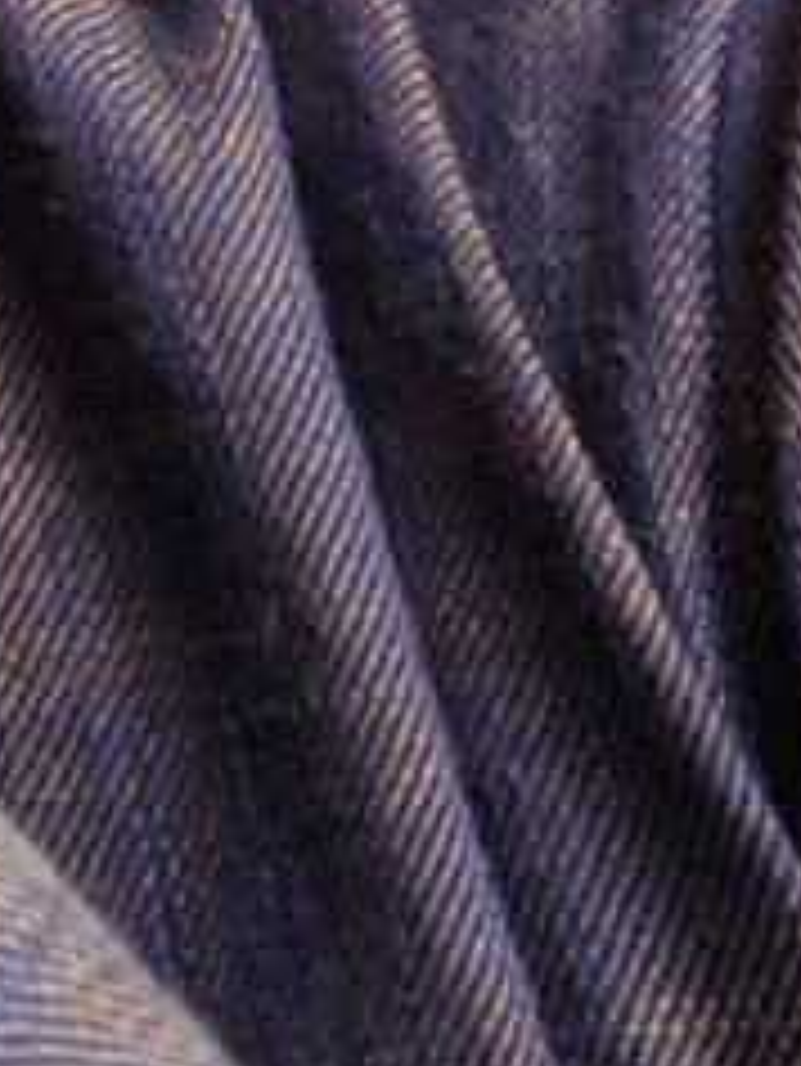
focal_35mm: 169
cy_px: -1282
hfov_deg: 8.0
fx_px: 5209
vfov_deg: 10.4
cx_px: -1256
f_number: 2.4
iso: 368
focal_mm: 3.38
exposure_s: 1/50
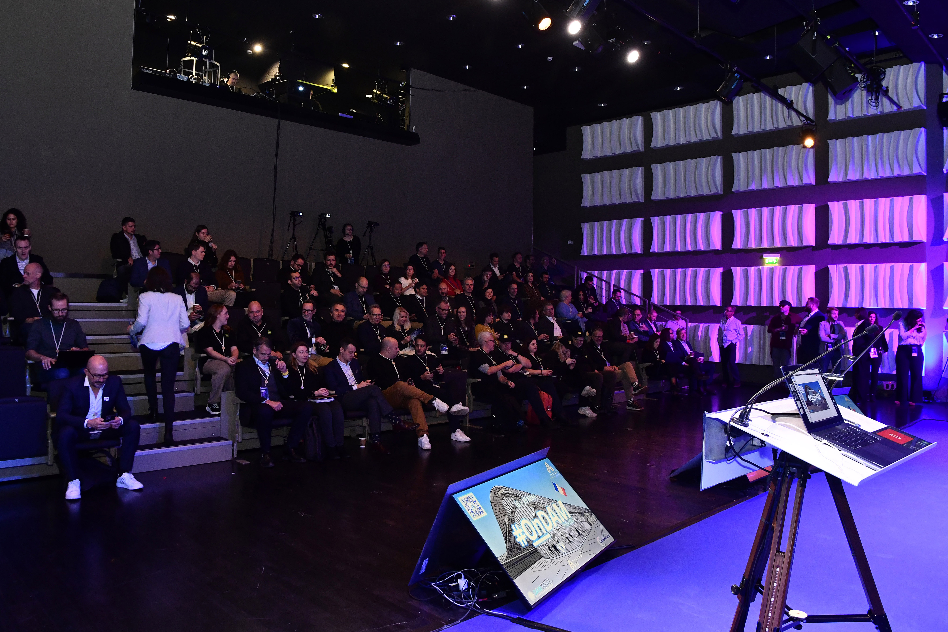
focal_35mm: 24
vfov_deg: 53.1
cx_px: 474
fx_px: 632
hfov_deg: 73.7
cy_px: 316
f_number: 5.6
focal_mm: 16
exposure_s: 1/50
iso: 1600
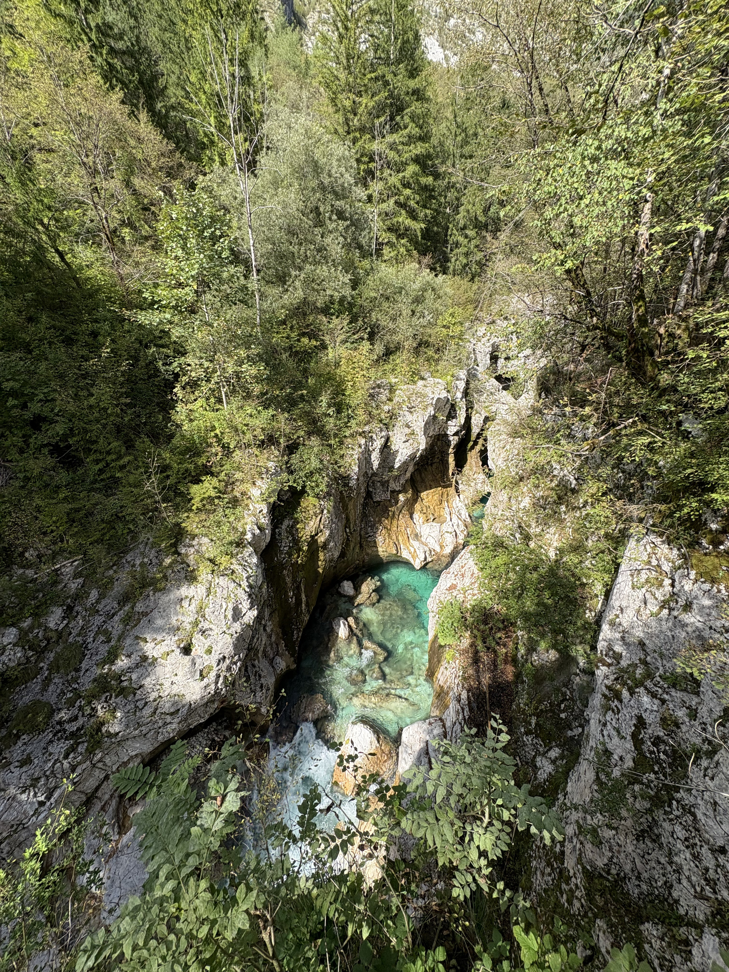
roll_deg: +0.4
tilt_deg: -28.2
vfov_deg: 102.1
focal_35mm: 14
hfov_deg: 85.7
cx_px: 364
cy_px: 486
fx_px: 393
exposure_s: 1/821
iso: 50
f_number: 2.2
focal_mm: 2.22
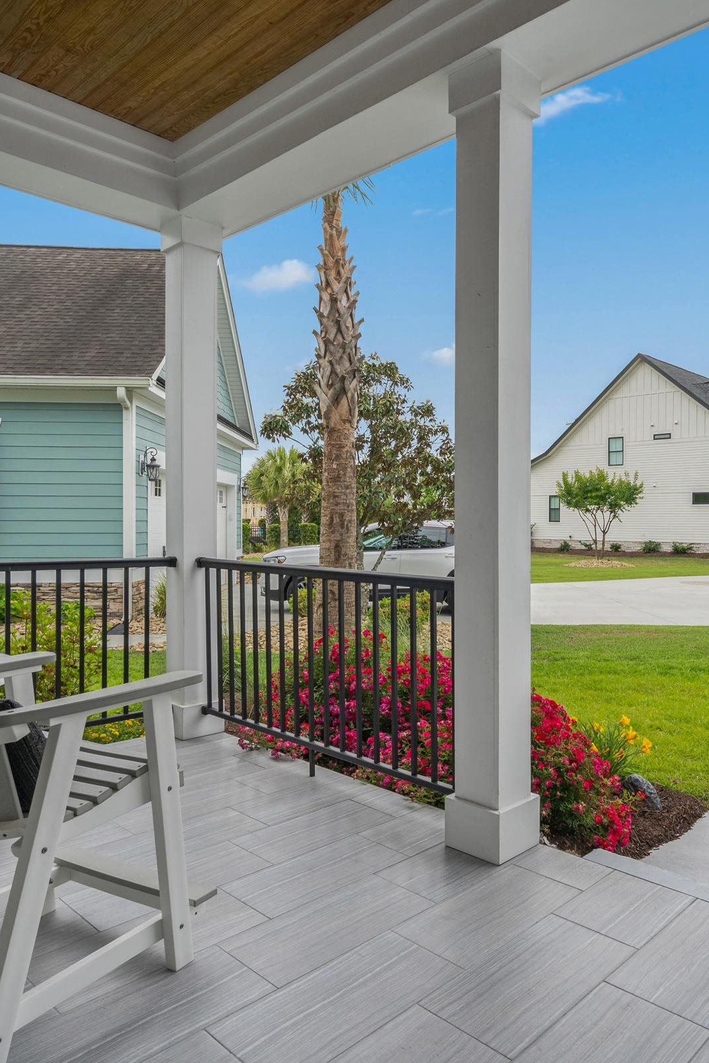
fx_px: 738
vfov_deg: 71.5
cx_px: 452
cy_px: 538
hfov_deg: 50.7
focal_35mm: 25
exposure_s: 1/250
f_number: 8
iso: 400
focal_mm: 16
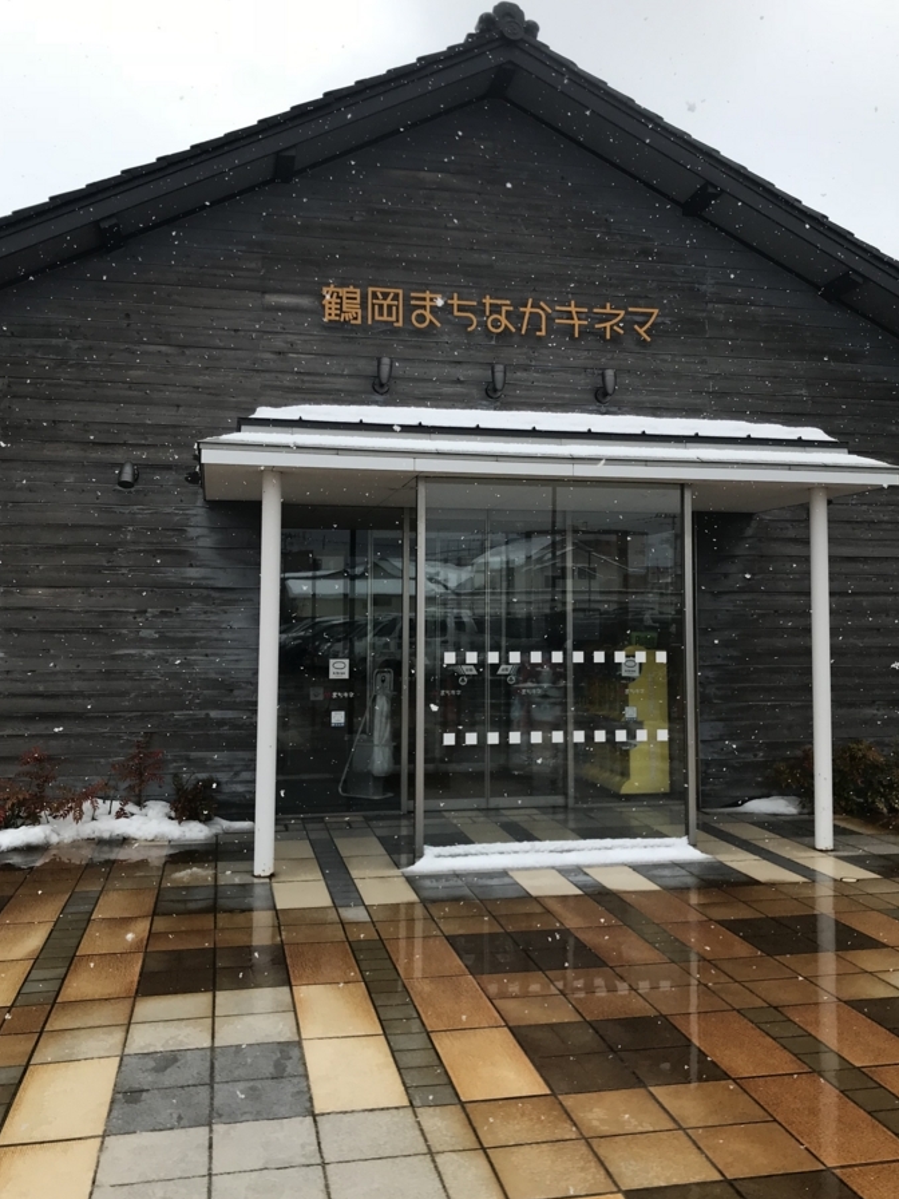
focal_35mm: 32
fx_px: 1108
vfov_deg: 56.8
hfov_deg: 44.2
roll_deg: +0.2
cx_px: 468
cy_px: 565
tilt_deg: +4.3
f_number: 1.8
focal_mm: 3.99
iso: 20
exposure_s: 1/1597
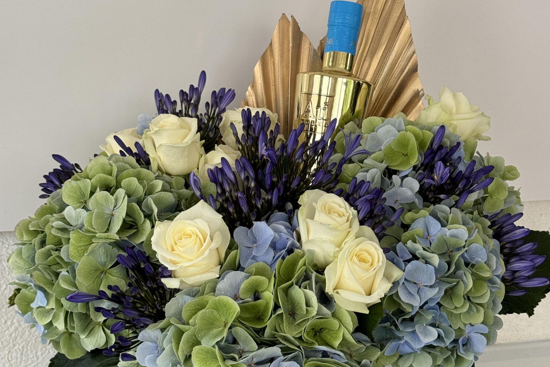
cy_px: 178
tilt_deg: -13.7
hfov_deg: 30.1
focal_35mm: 67
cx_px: 276
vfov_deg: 20.3
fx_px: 1024
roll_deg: -1.1
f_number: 1.78
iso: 100
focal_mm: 6.76
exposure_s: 1/72
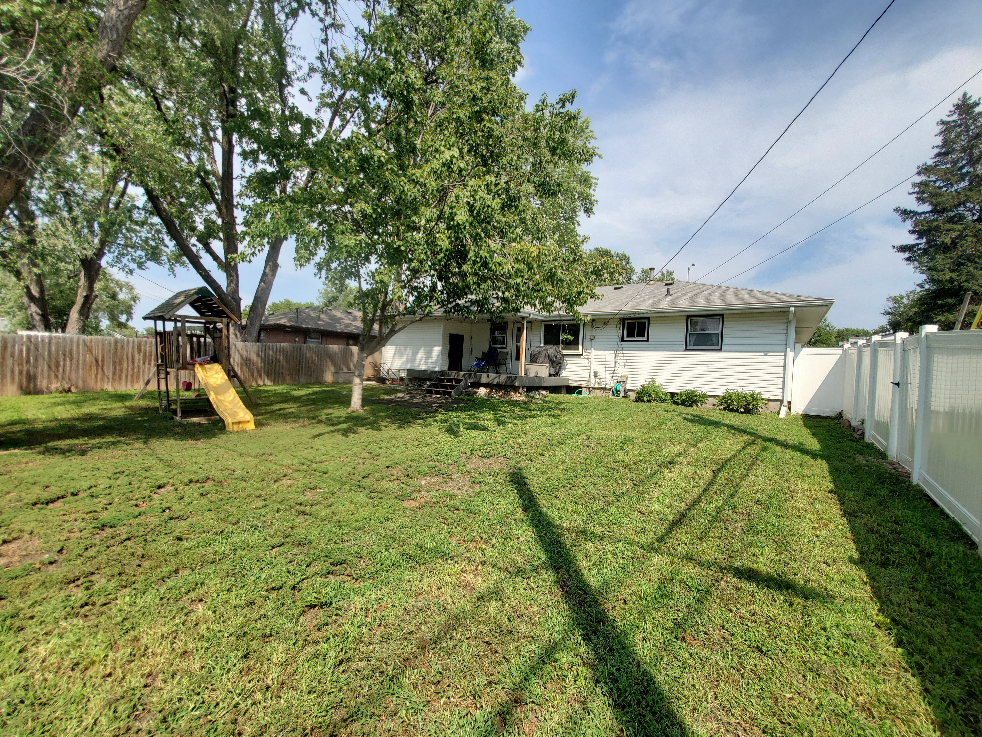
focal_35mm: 13
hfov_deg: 106.2
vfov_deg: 89.9
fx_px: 369
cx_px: 491
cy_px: 368
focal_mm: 1.8
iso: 50
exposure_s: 1/965
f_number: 2.2
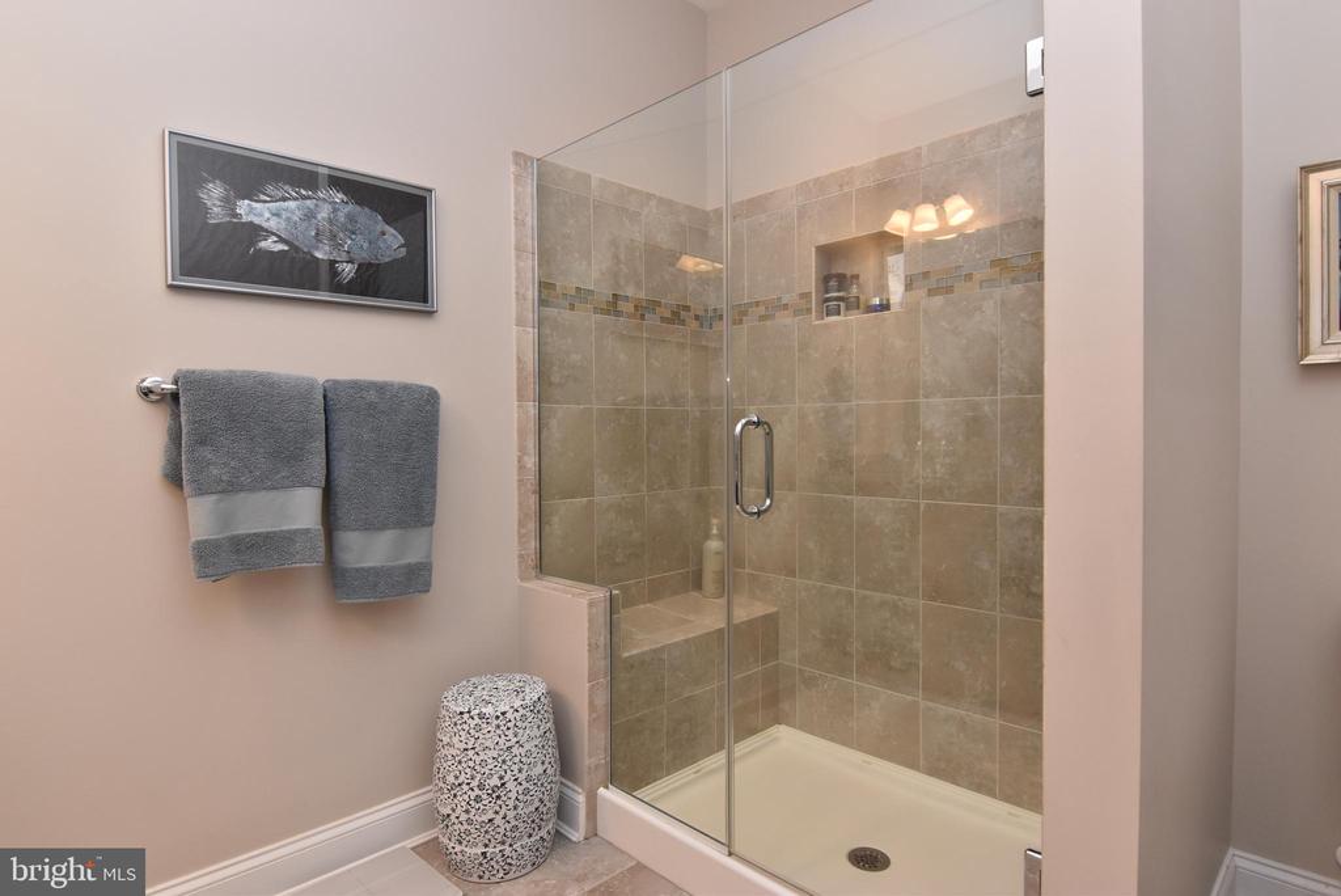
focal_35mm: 18
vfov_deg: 67.5
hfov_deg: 90.0
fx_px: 671
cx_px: 670
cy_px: 448
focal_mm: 12
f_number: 7.1
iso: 800
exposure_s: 1/80
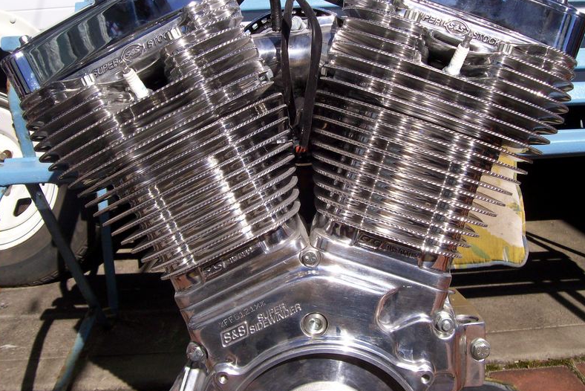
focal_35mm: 38
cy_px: 172
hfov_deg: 50.7
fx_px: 618
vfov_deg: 35.0
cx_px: 289
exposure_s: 1/1095
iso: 80
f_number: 4.8
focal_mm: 6
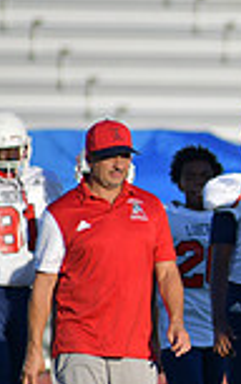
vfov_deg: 1.8
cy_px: 265
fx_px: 12125
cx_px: 643
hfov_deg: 1.1
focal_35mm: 1157
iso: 125
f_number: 3.5
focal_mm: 300
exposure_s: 1/2000
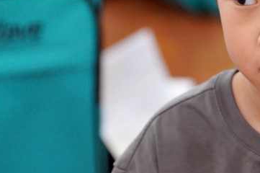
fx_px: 3601
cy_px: 37
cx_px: 298
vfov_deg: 2.7
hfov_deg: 4.1
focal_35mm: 499
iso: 4000
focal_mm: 200
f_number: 4
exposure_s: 1/250
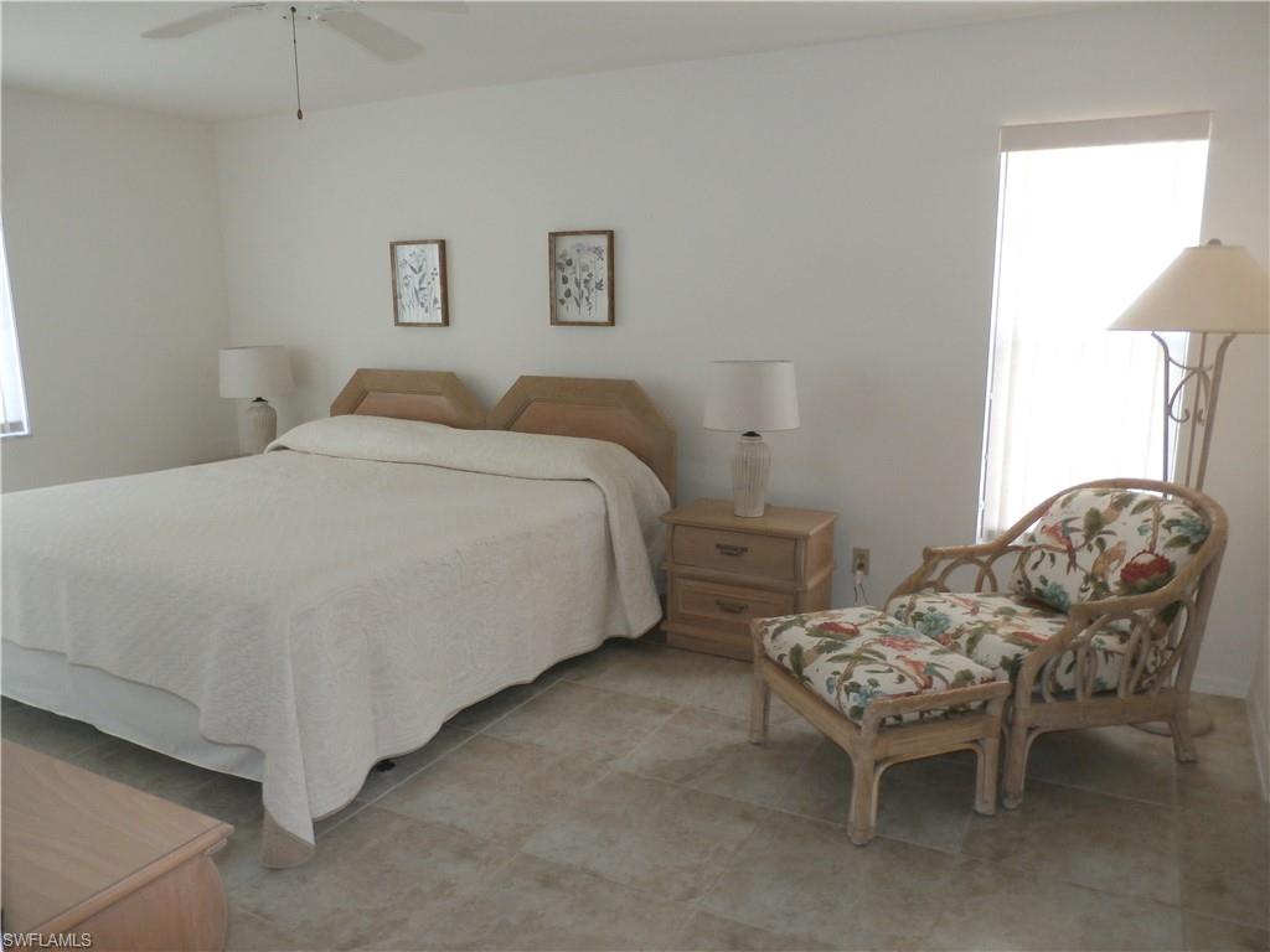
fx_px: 917
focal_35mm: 25
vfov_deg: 54.9
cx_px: 635
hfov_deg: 69.4
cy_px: 476
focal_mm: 4.5
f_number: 3
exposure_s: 1/30
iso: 200
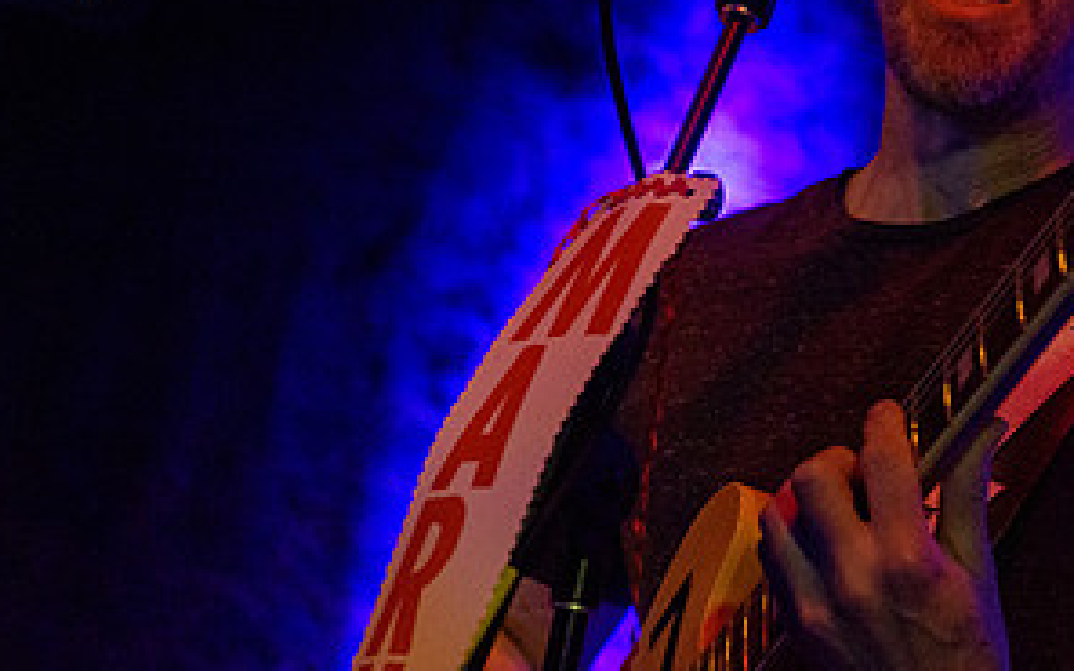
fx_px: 3220
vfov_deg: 11.9
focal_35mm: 110
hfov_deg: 18.8
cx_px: 831
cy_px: 183
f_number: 3.2
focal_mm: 55
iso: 4000
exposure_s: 1/100
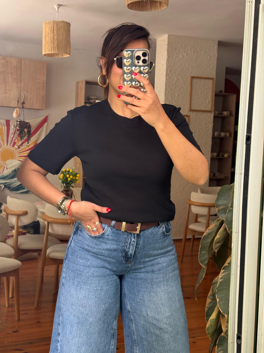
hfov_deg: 30.3
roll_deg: -2.5
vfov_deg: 39.7
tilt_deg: -21.9
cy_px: 176
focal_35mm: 48
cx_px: 132
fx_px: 488
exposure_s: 1/249
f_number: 1.78
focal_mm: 6.76
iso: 64
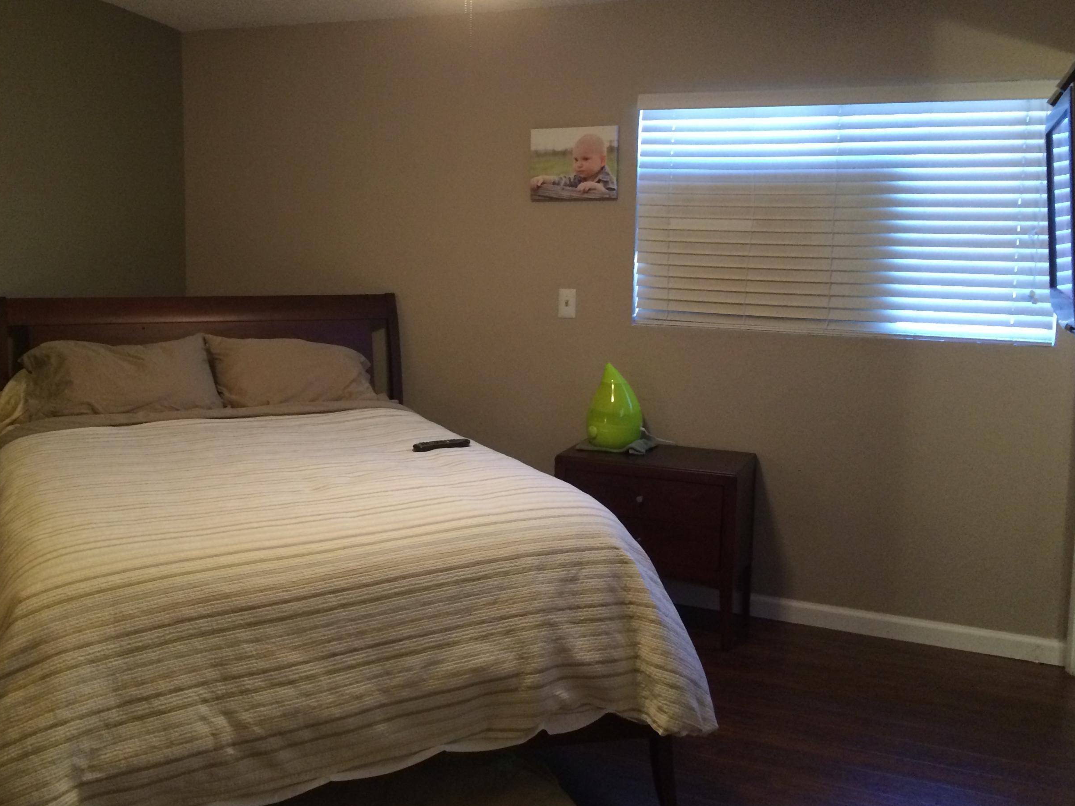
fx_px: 1118
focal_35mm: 36
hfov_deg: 51.1
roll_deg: -0.7
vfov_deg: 39.6
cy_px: 351
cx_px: 448
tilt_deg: -9.1
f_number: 2.2
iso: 250
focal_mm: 4.15
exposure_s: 1/30
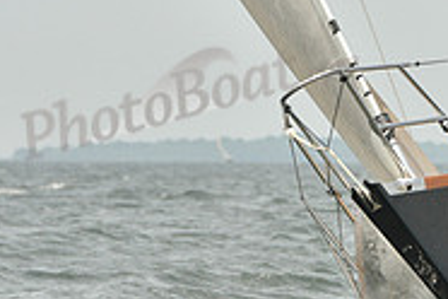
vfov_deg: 2.2
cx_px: 487
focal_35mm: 622
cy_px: 189
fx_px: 7740
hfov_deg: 3.3
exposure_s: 1/1600
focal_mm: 200
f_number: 8
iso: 400
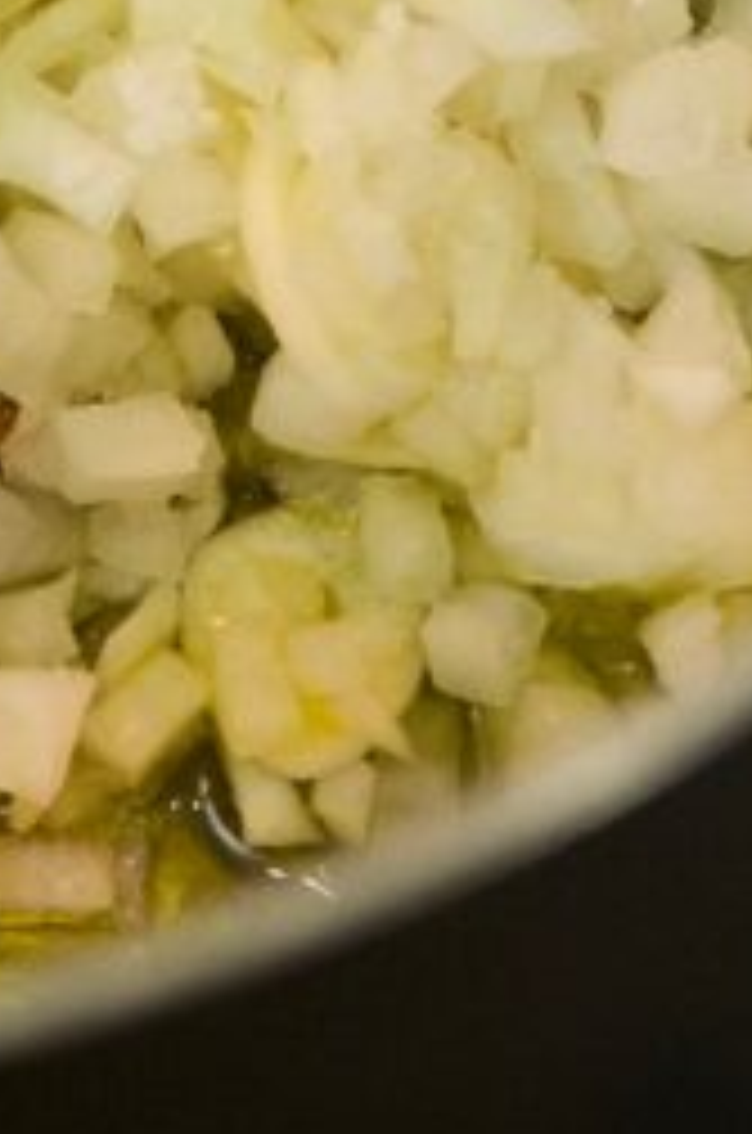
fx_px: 13434
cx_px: -340
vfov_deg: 4.8
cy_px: -220
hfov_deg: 3.2
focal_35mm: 427
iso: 2500
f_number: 5
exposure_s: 1/100
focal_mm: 105
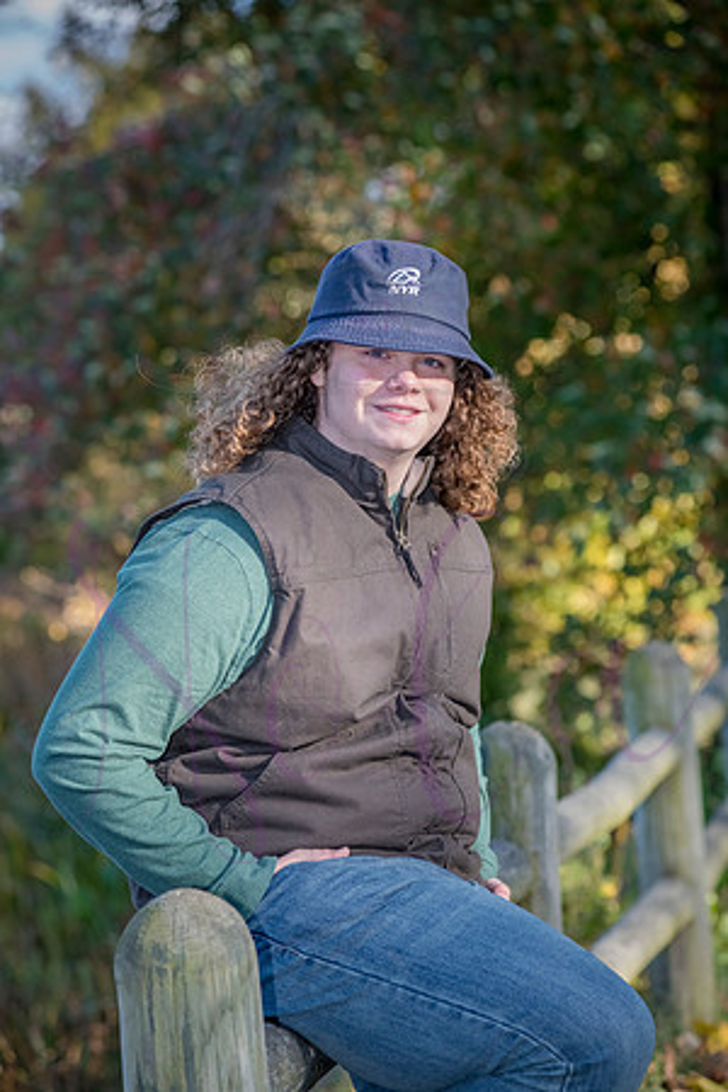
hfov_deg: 12.2
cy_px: 546
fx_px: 3397
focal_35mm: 112
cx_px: 364
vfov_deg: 18.3
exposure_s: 1/800
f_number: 5
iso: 640
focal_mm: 112
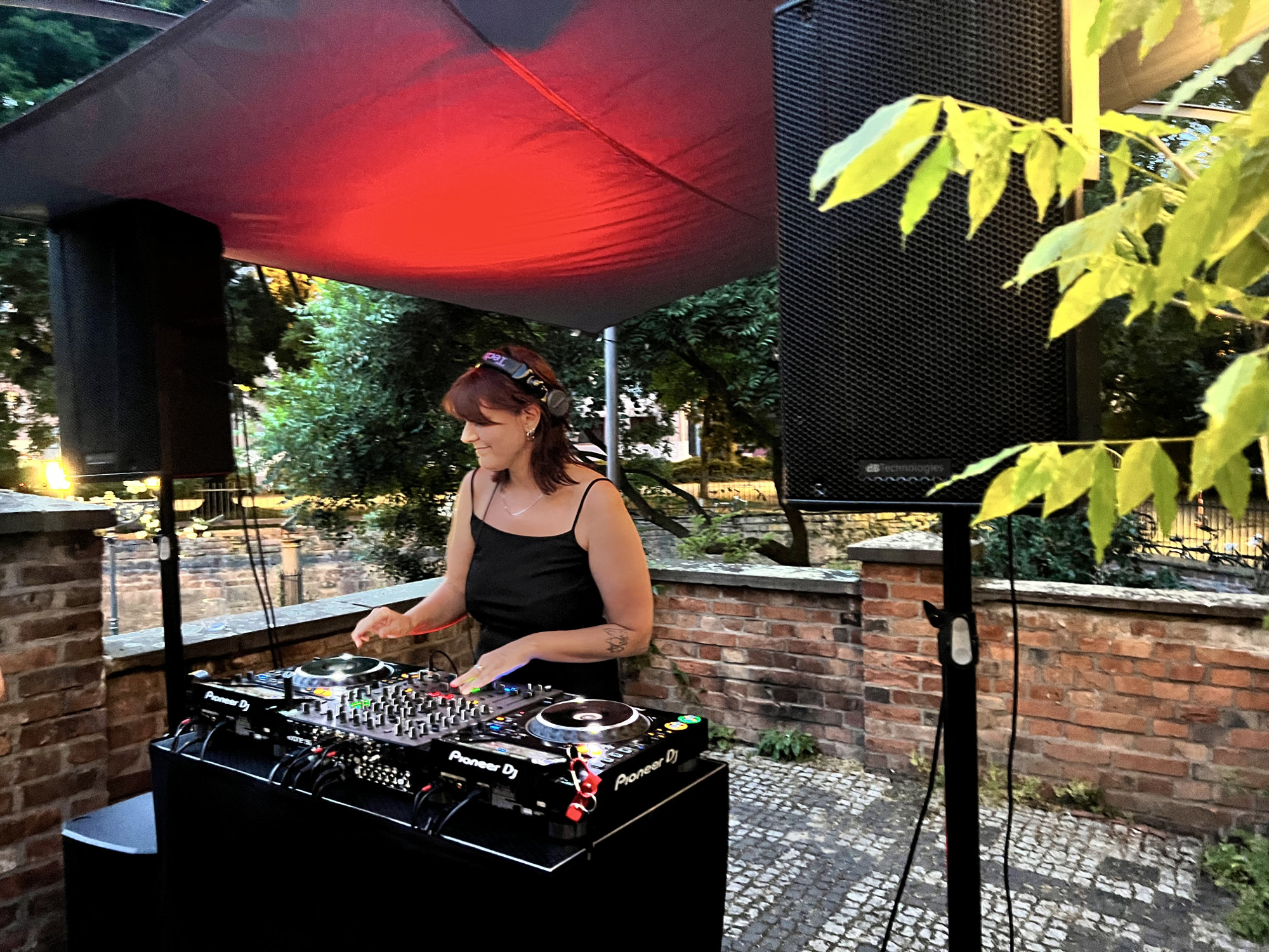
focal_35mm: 26
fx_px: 953
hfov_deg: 67.3
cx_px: 634
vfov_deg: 53.1
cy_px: 476
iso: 640
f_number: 1.5
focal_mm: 5.7
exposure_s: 1/34
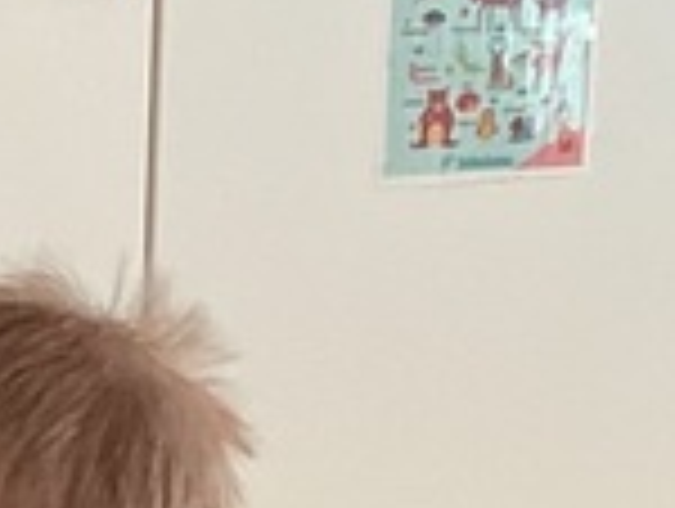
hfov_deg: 9.0
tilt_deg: -21.1
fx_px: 4297
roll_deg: -2.3
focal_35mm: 220
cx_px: 133
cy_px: 1160
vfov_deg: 6.5
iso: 100
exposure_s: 1/50
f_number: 2.4
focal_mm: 3.3
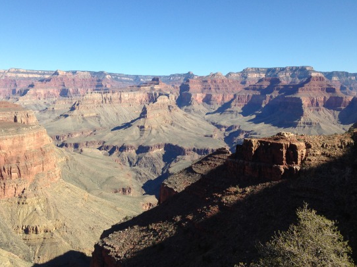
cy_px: 132
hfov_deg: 47.9
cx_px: 174
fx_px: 402
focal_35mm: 39
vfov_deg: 36.8
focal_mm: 4.12
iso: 50
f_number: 2.4
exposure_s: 1/1391
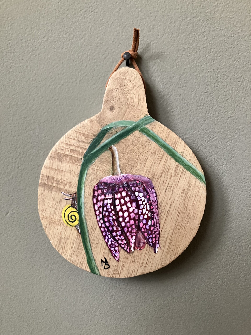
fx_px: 271
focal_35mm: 28
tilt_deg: -6.5
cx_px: 126
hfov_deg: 49.7
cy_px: 168
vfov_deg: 63.4
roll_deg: -1.3
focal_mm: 3.99
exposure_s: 1/60
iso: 250
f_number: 1.8
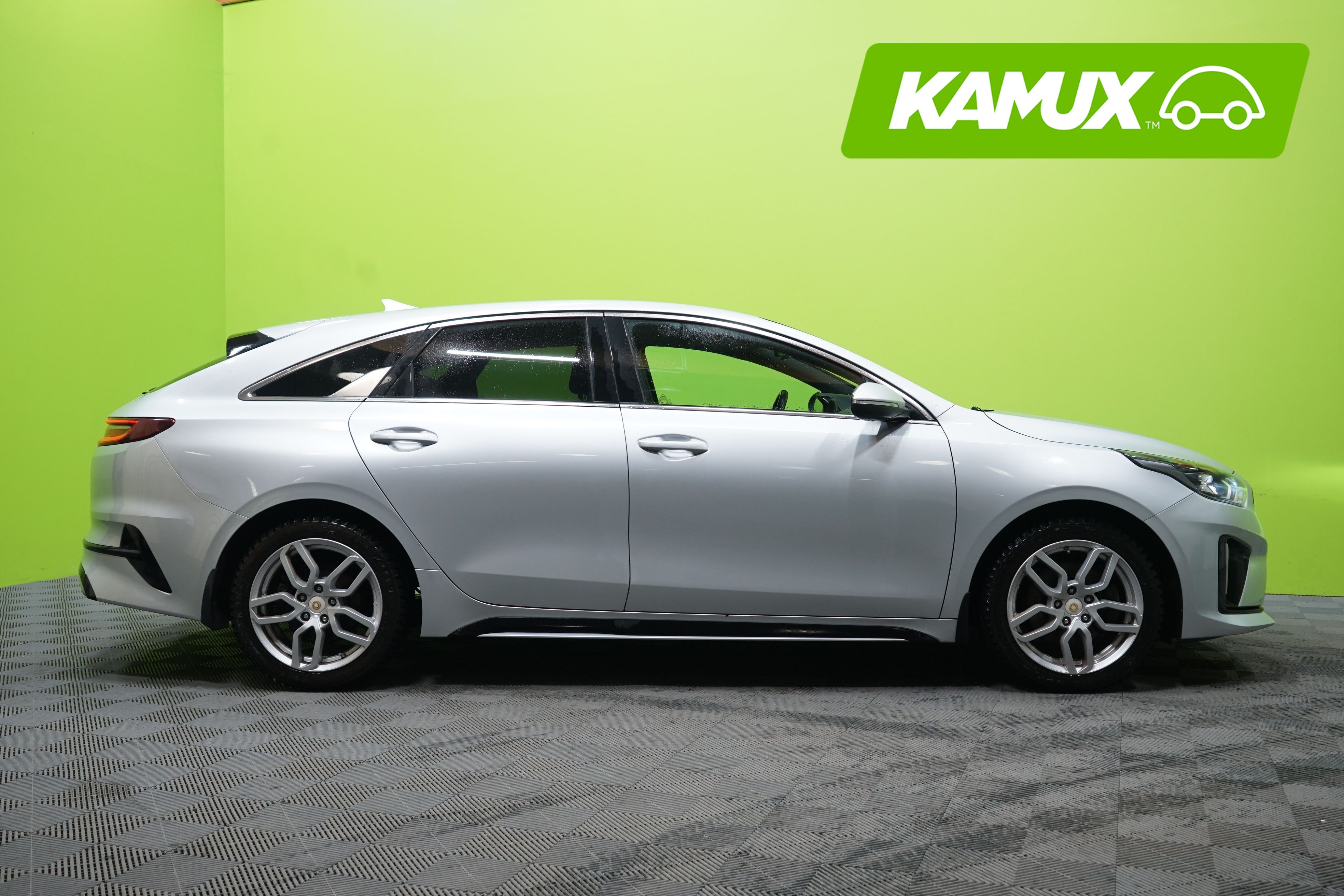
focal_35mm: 35
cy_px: 448
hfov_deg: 54.4
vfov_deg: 37.9
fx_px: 1307
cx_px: 672
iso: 800
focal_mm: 35
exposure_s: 1/20
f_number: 5.6
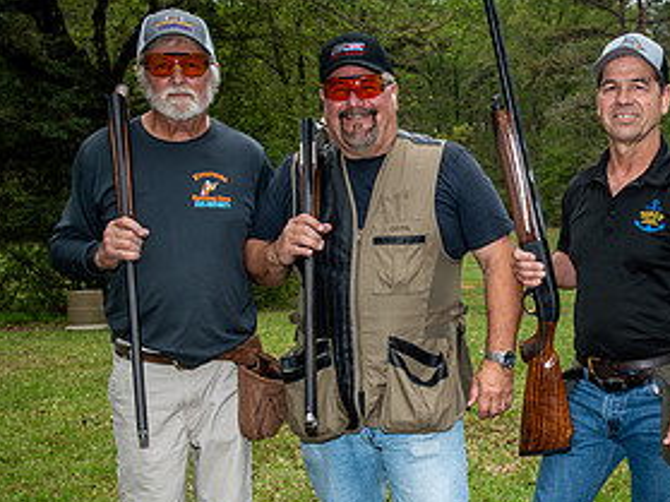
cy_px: 365
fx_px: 1161
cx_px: 536
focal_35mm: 60
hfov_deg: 31.4
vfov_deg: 24.2
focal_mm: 30
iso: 125
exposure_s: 1/125
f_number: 9
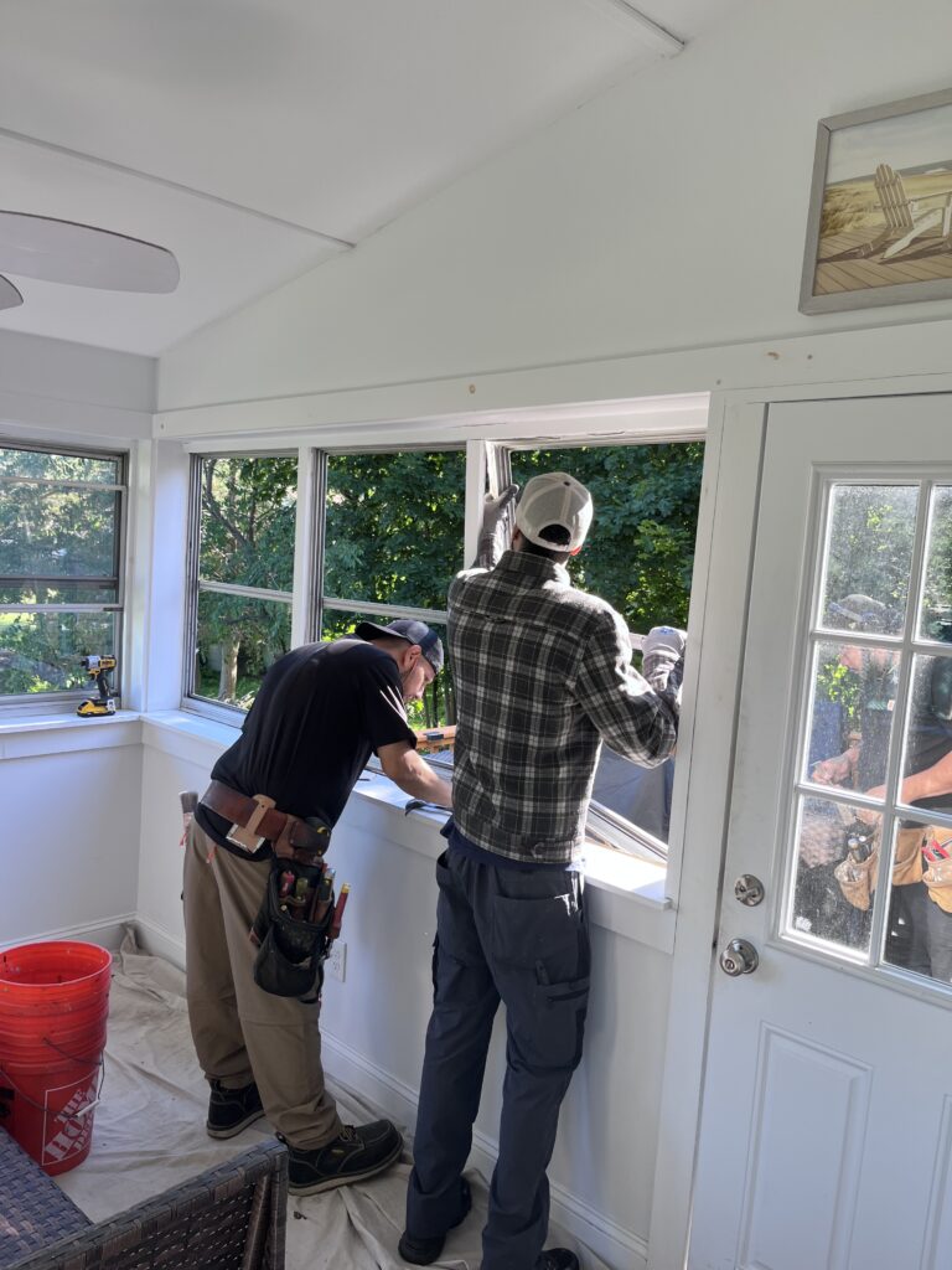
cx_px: 476
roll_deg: -3.0
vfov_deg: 67.3
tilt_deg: -6.8
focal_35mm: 26
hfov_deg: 53.1
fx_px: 953
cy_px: 635
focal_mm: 5.1
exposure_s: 1/122
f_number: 1.6
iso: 32
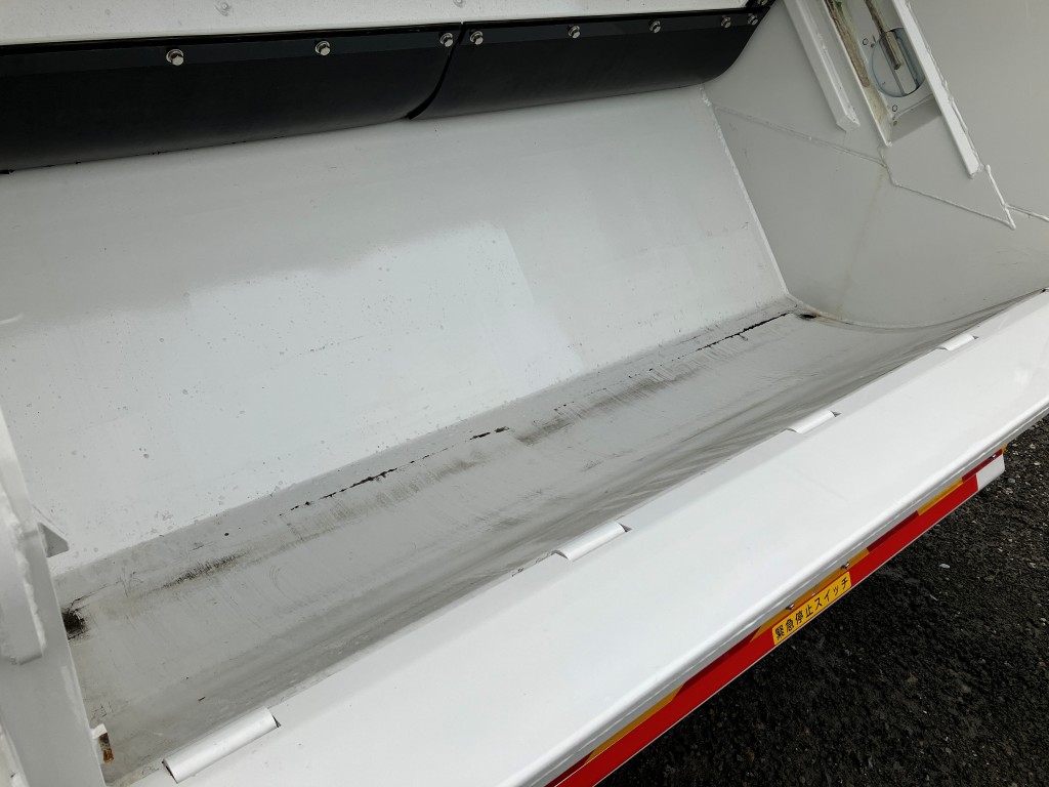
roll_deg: -4.4
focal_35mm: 28
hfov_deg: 63.4
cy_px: 394
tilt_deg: -31.9
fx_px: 849
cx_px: 524
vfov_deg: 49.7
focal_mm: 3.99
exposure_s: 1/1429
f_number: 1.8
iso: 32
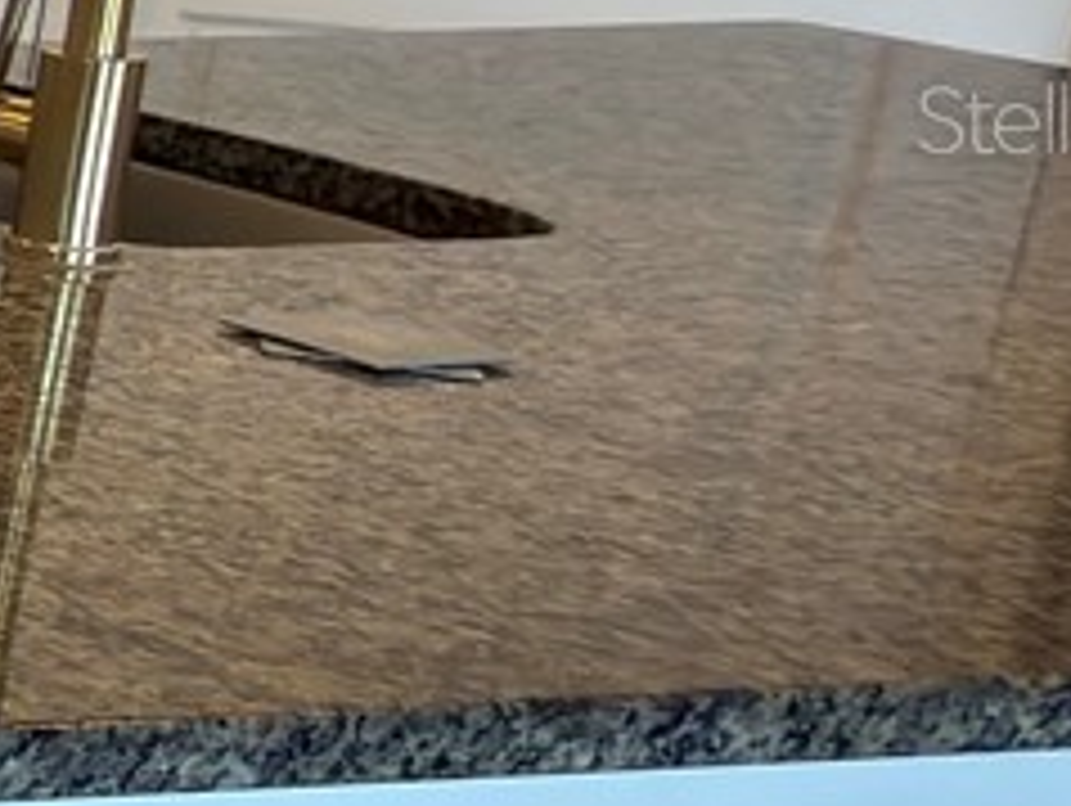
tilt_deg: -13.0
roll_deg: +0.3
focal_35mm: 94
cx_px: -2259
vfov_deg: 15.6
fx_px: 2911
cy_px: 117
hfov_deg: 11.0
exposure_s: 1/30
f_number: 2.2
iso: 64
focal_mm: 2.22
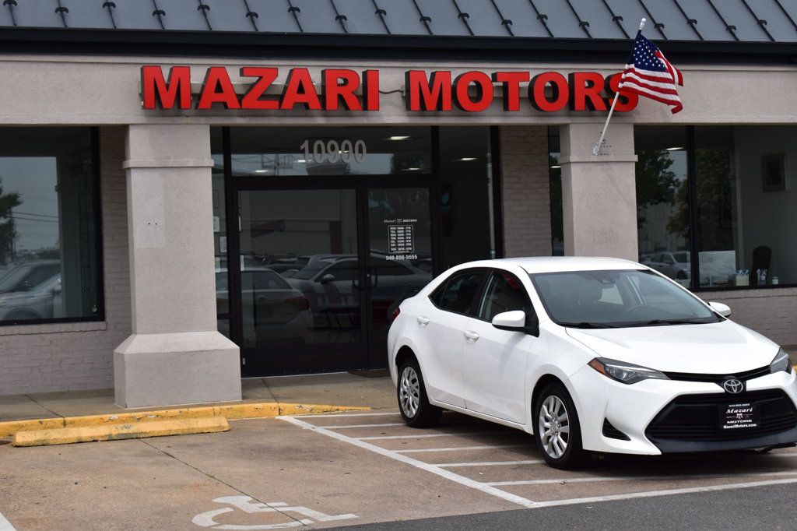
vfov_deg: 19.7
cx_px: 398
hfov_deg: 29.3
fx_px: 1527
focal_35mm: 69
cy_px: 266
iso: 280
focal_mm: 46
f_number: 11
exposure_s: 1/500
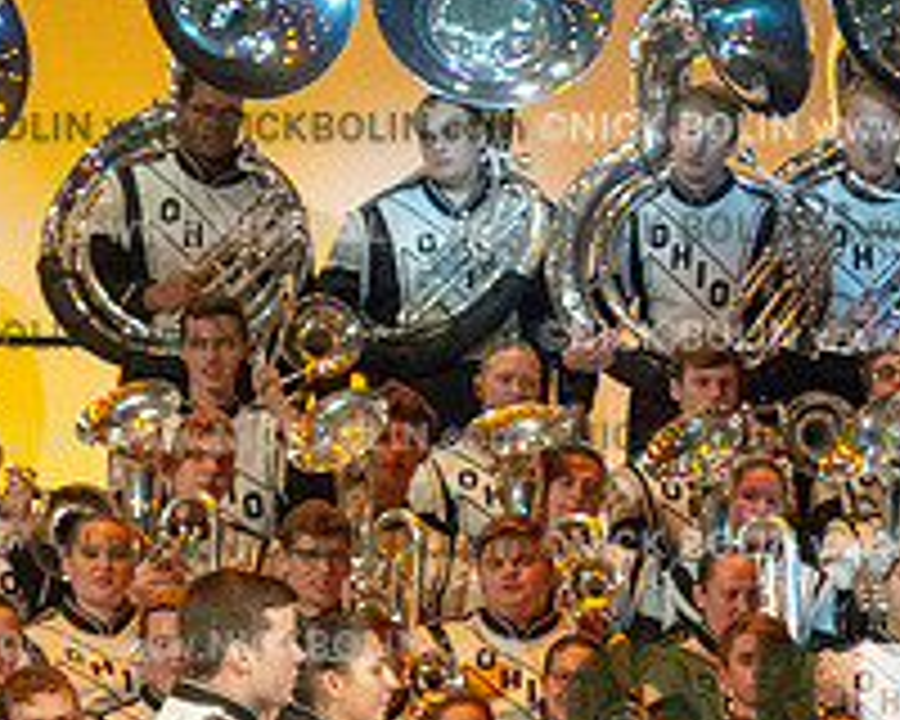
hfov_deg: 3.4
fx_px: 15209
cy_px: 855
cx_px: 882
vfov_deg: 2.7
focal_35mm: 571
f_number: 5.6
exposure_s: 1/320
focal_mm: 210
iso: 8000
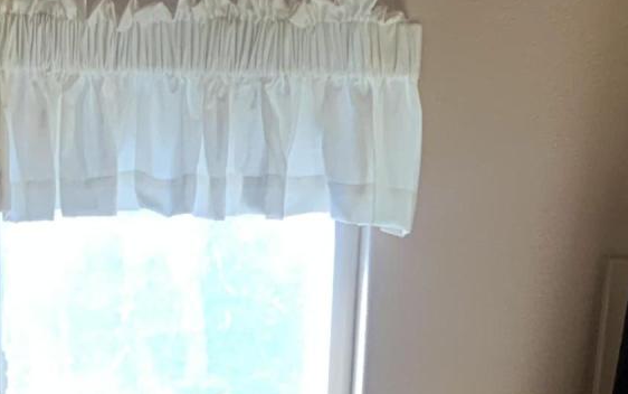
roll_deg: -1.1
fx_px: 1678
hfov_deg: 20.9
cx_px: 116
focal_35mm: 98
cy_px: 1053
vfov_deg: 10.7
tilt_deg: -21.6
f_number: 1.8
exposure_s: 1/81
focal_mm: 4.25
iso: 100
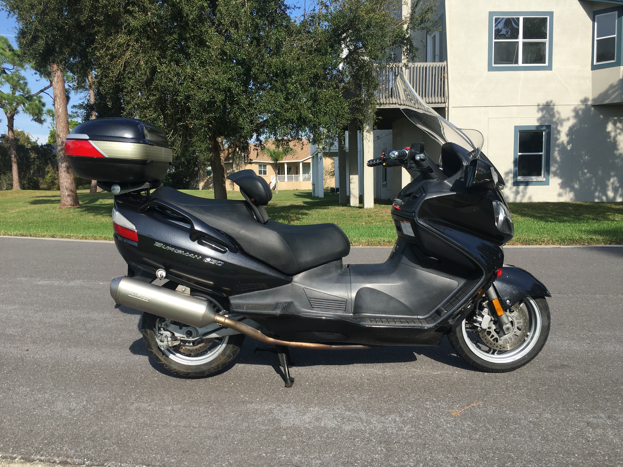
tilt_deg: -3.8
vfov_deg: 48.2
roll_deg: +1.8
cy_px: 234
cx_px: 312
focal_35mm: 29
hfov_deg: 61.7
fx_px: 522
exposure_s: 1/1241
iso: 25
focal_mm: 4.15
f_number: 2.2
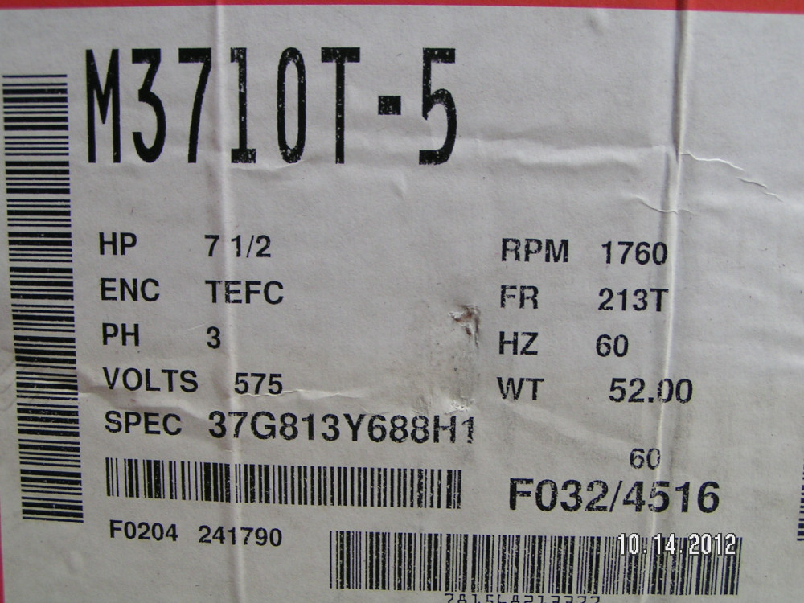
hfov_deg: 40.4
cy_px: 302
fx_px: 1092
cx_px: 402
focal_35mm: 47
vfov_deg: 30.9
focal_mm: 7.3
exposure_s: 1/60
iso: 50
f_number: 3.5
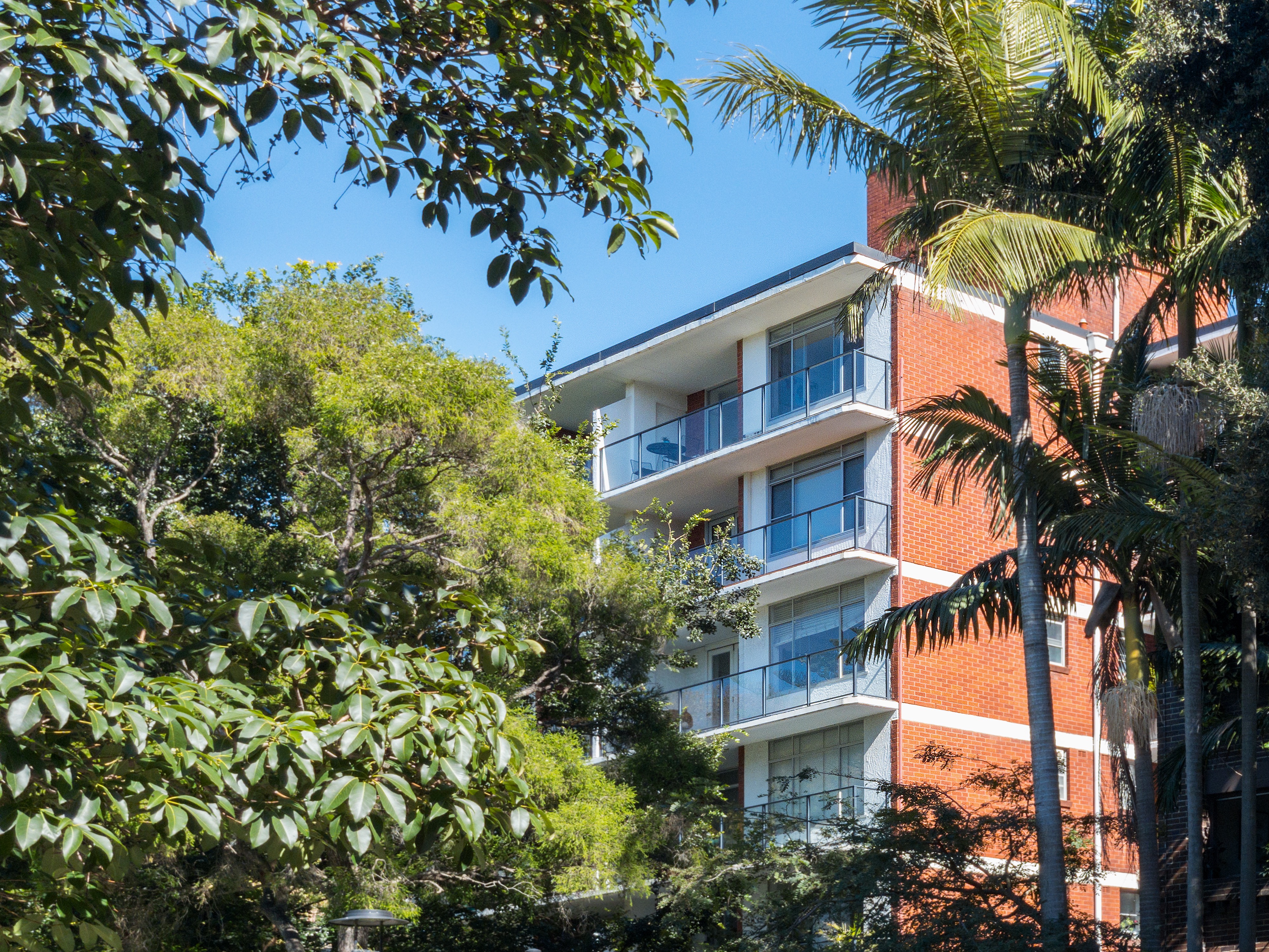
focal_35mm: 52
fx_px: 1906
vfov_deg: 28.0
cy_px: 476
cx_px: 634
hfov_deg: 36.8
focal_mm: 6
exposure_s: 1/370
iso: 16
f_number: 2.4
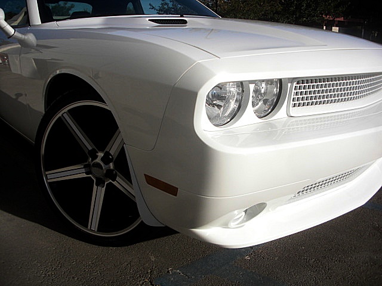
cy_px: 143
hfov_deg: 51.4
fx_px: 397
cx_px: 191
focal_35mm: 36
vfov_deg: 39.7
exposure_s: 1/160
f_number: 7.9
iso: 50
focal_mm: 6.3
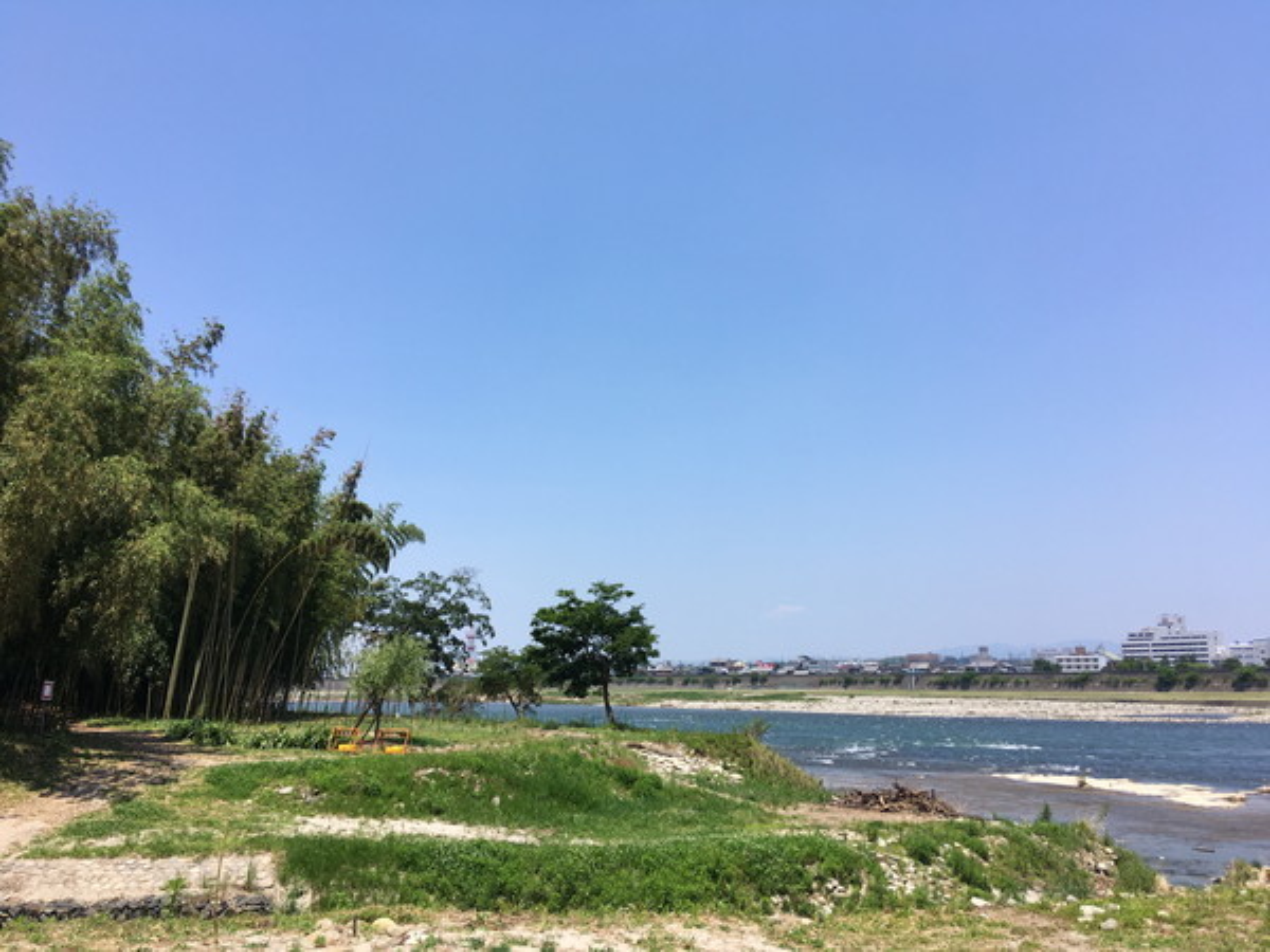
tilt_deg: +9.1
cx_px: 635
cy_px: 476
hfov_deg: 61.7
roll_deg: +0.4
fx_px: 1064
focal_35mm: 29
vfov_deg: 48.2
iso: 25
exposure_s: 1/1637
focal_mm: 4.15
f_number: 2.2
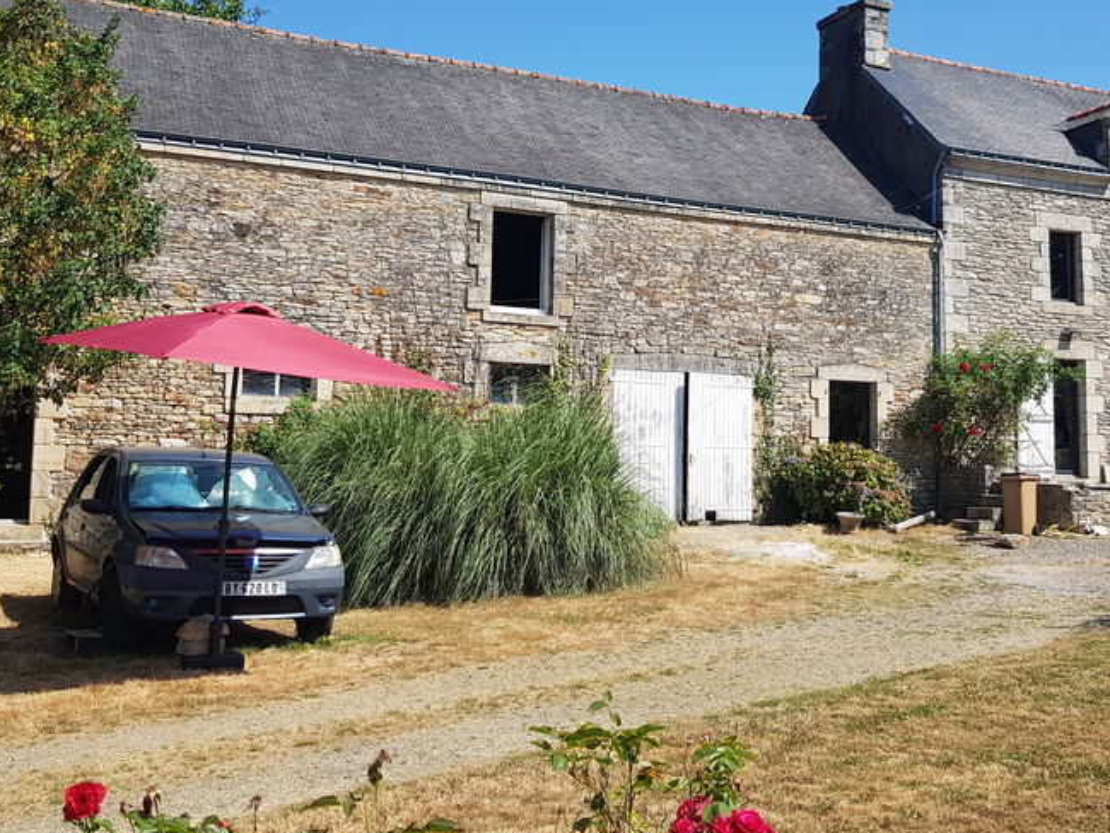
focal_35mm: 40
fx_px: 1283
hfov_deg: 46.3
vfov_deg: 35.9
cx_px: 710
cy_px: 365
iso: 40
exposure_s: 1/1916
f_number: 1.7
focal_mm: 4.2
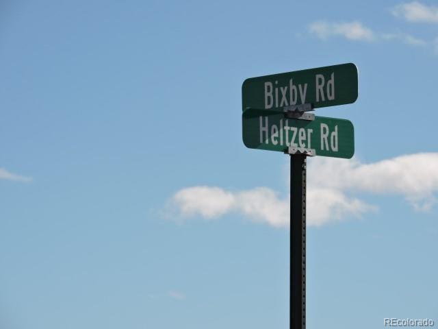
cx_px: 219
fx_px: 2847
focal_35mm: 225
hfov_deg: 8.8
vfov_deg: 6.6
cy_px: 164
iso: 100
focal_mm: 40.1
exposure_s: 1/1000
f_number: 4.6
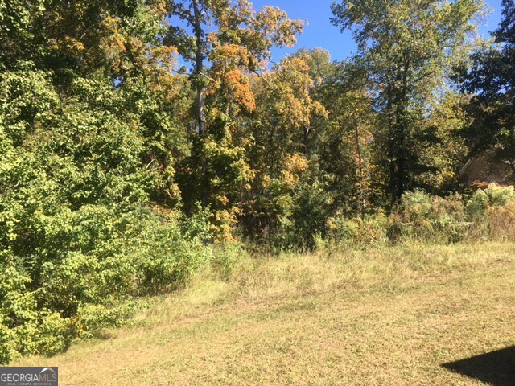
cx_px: 258
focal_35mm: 29
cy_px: 193
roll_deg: +0.5
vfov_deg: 48.2
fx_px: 431
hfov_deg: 61.7
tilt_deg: +3.9
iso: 25
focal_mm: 4.15
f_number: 2.2
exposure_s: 1/493
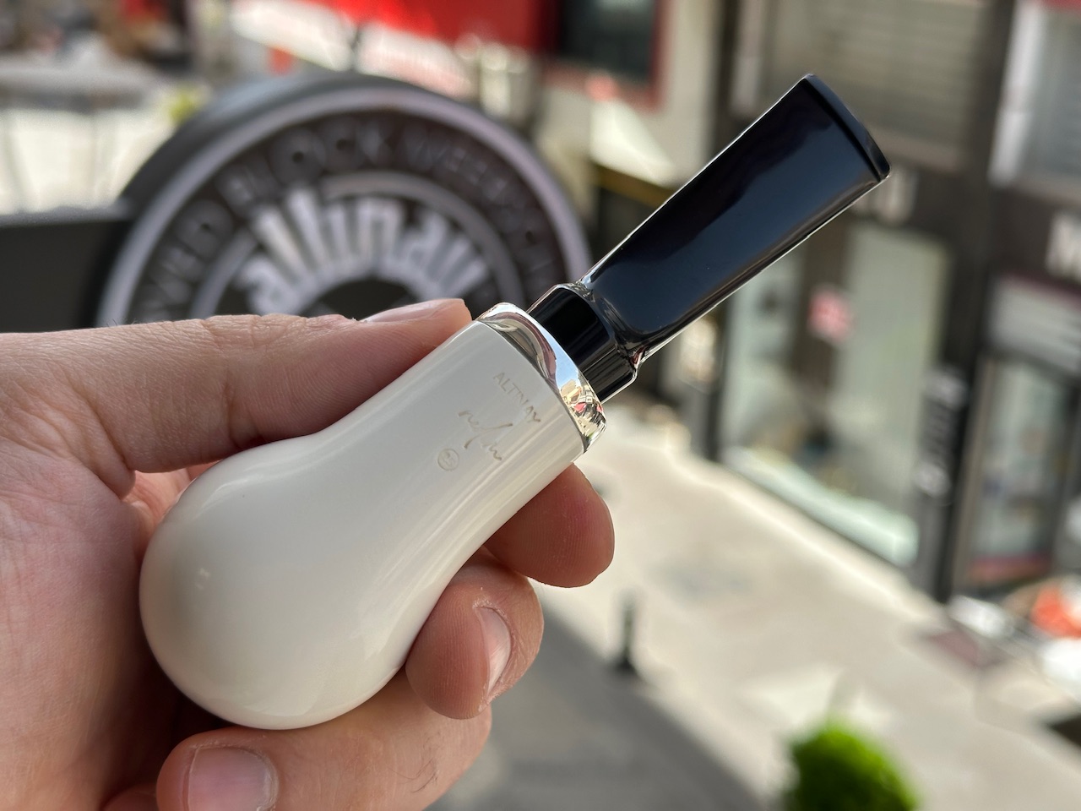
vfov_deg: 30.3
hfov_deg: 39.7
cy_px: 406
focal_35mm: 48
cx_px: 540
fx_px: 1499
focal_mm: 6.86
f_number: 1.78
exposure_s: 1/1199
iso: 64
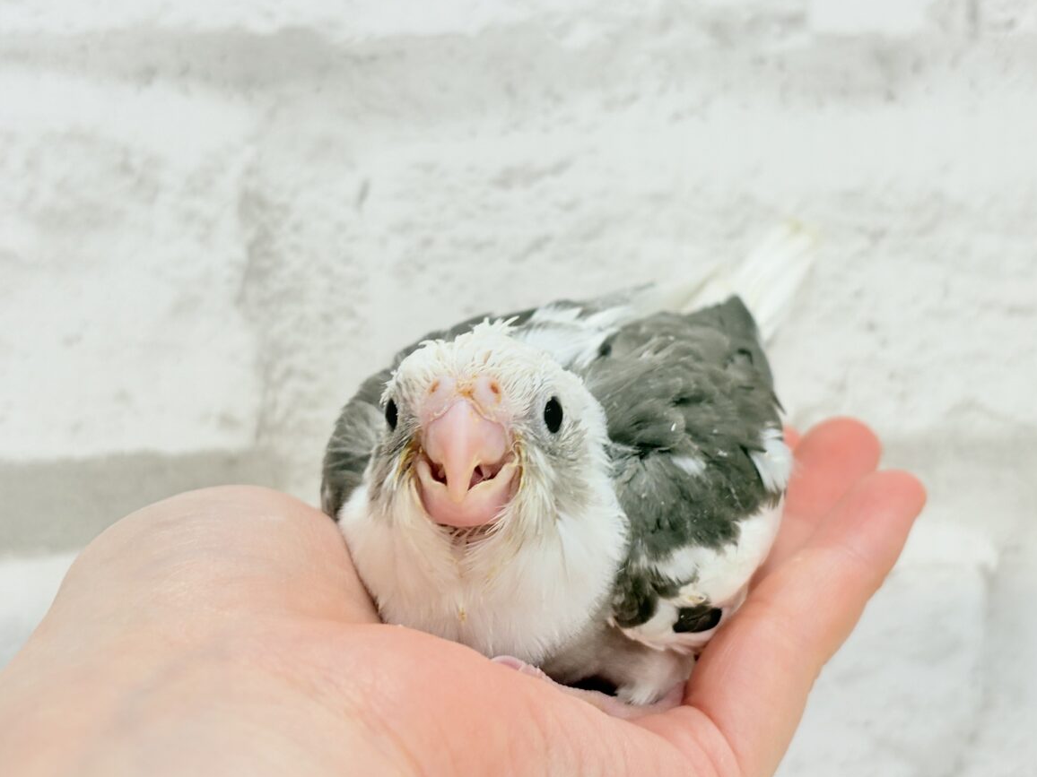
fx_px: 1618
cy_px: 380
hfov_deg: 35.5
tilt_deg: -5.4
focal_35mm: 54
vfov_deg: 27.0
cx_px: 523
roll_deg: +0.4
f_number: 1.6
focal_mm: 5.96
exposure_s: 1/50
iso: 40
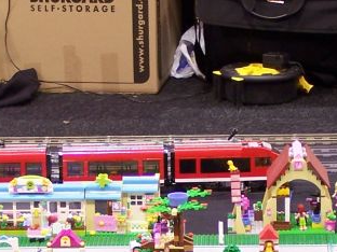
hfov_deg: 8.0
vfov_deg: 6.0
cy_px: 326
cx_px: 193
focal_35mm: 246
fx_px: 2395
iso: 80
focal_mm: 12.4
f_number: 3.2
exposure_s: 1/2
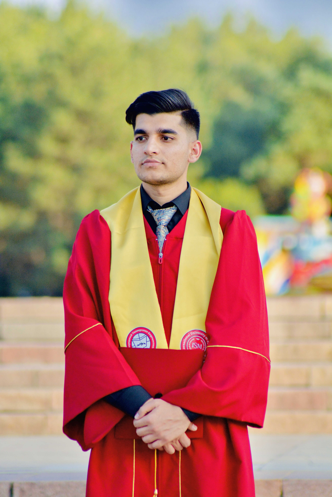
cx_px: 166
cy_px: 248
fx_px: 4772
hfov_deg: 4.0
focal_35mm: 345
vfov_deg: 6.0
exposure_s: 1/1000
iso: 560
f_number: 5
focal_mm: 230
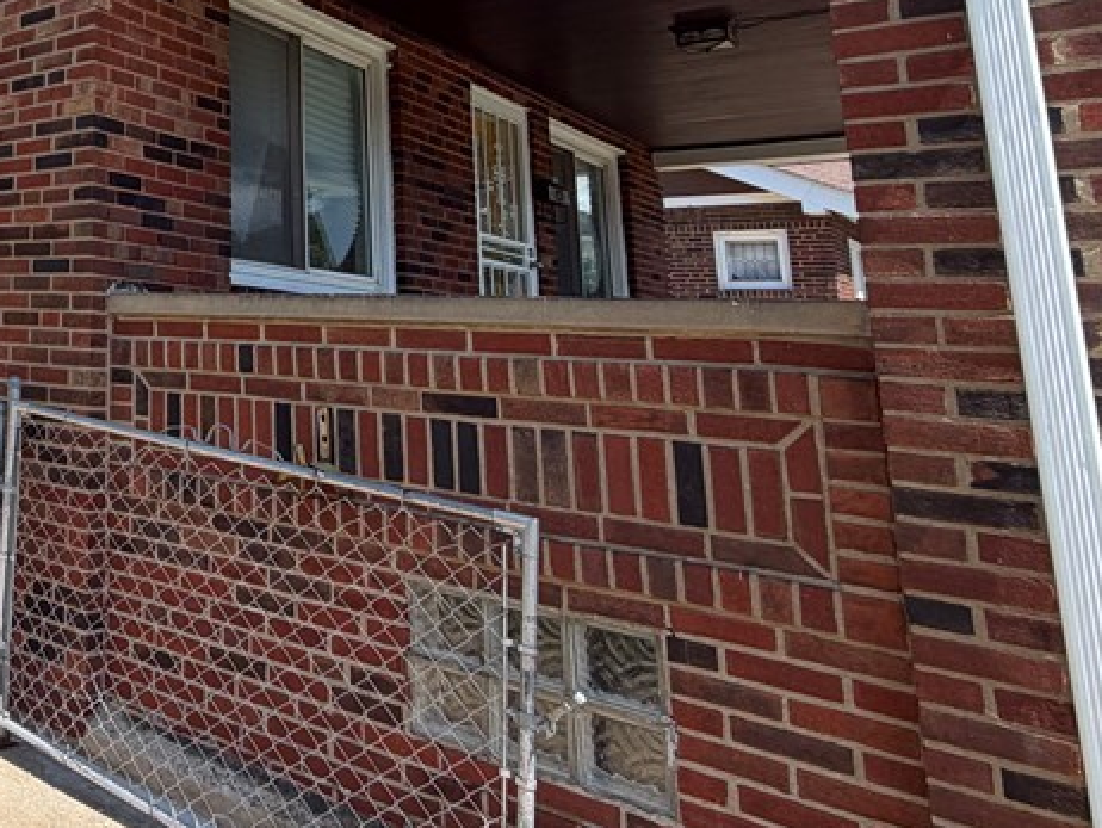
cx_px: -114
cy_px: 146
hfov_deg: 44.3
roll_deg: -2.3
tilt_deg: +10.9
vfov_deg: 43.0
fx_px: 987
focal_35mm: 31
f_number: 2.2
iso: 32
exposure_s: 1/770
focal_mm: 2.22
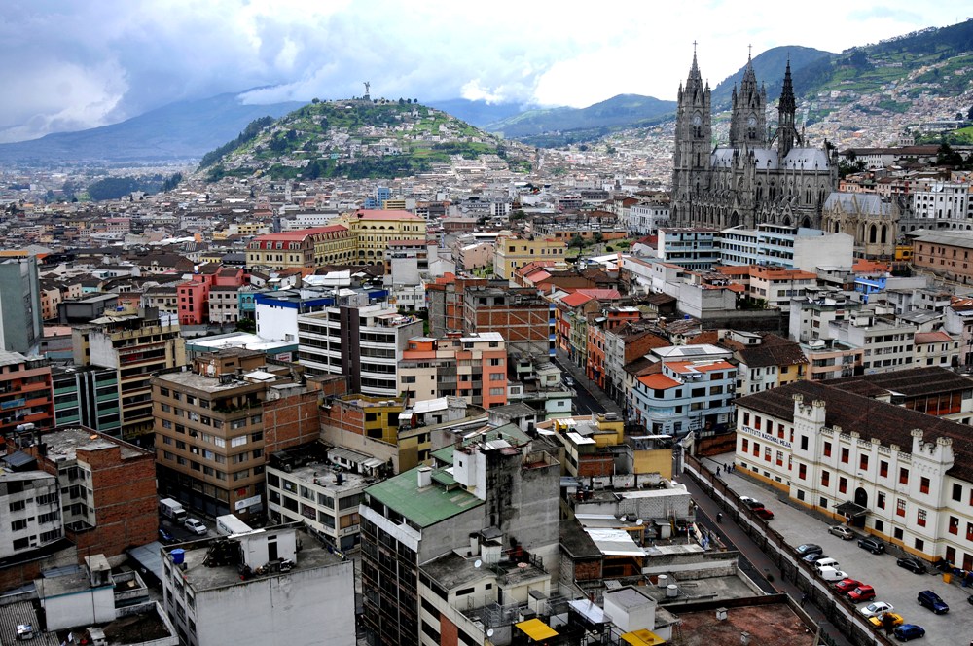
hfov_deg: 53.2
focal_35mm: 36
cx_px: 486
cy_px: 323
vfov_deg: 36.8
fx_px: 972
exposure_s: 1/250
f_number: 8
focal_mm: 24
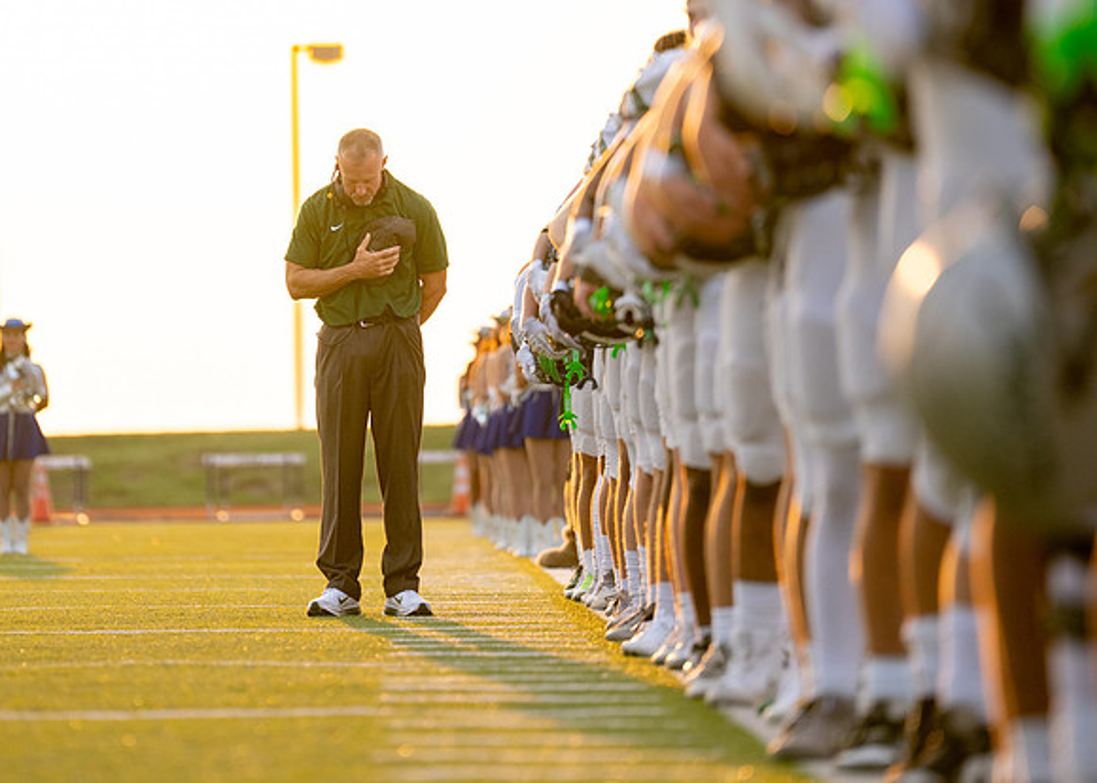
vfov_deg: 5.5
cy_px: 299
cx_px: 369
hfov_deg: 7.7
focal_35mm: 261
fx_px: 8136
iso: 500
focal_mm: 200
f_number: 2.8
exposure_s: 1/1600
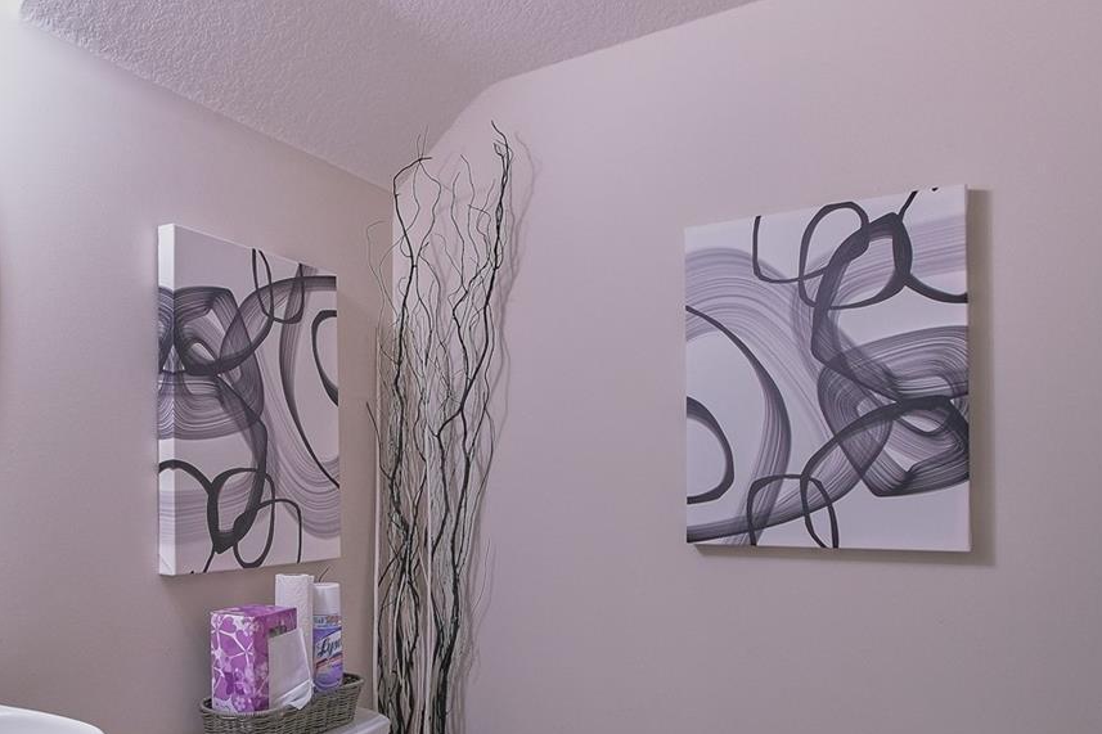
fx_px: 857
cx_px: 368
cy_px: 499
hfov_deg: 63.8
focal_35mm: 28
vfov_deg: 45.6
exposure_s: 1/26
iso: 640
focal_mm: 10
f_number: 7.1
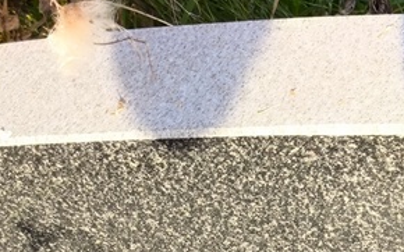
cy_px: 373
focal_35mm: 146
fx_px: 1607
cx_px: 501
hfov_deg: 13.9
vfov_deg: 8.8
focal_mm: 4.71
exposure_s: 1/186
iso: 50
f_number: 1.7
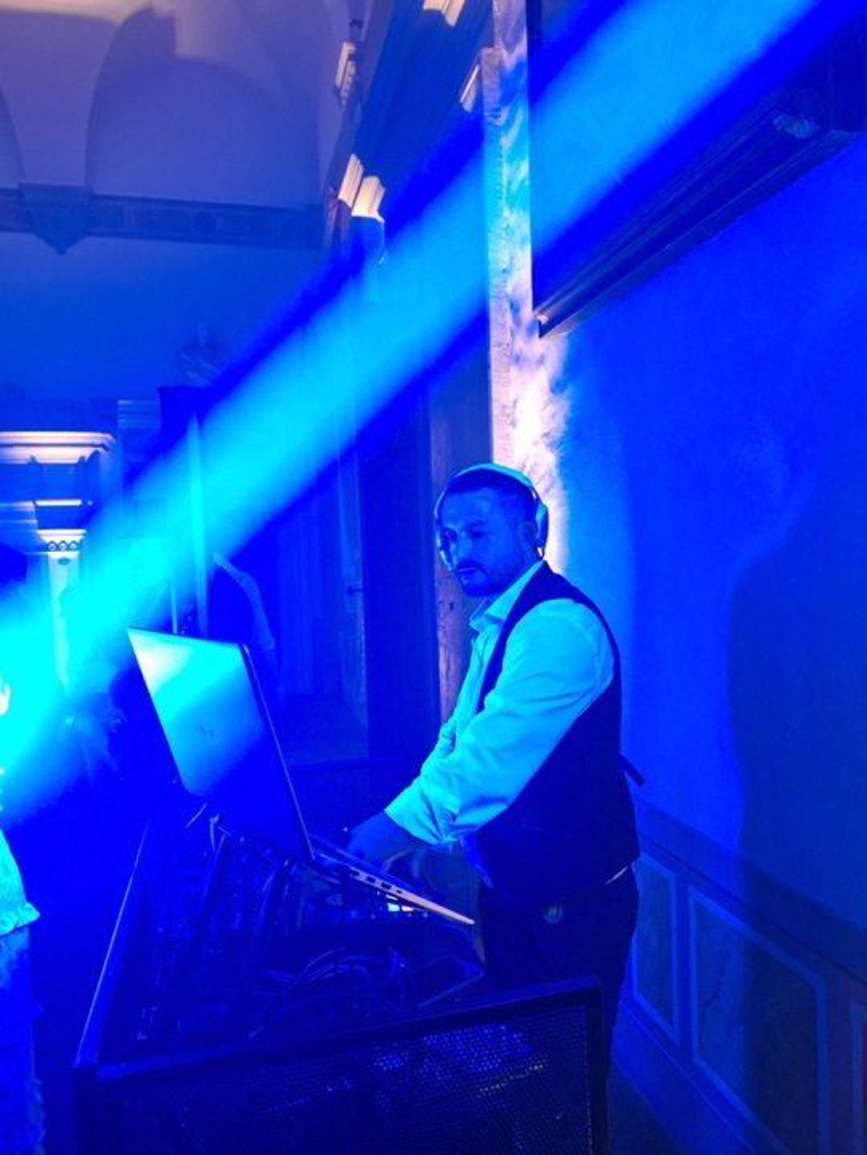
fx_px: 768
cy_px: 578
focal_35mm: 23
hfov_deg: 58.9
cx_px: 434
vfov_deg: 73.9
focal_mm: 5.54
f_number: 1.8
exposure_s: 1/25
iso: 400
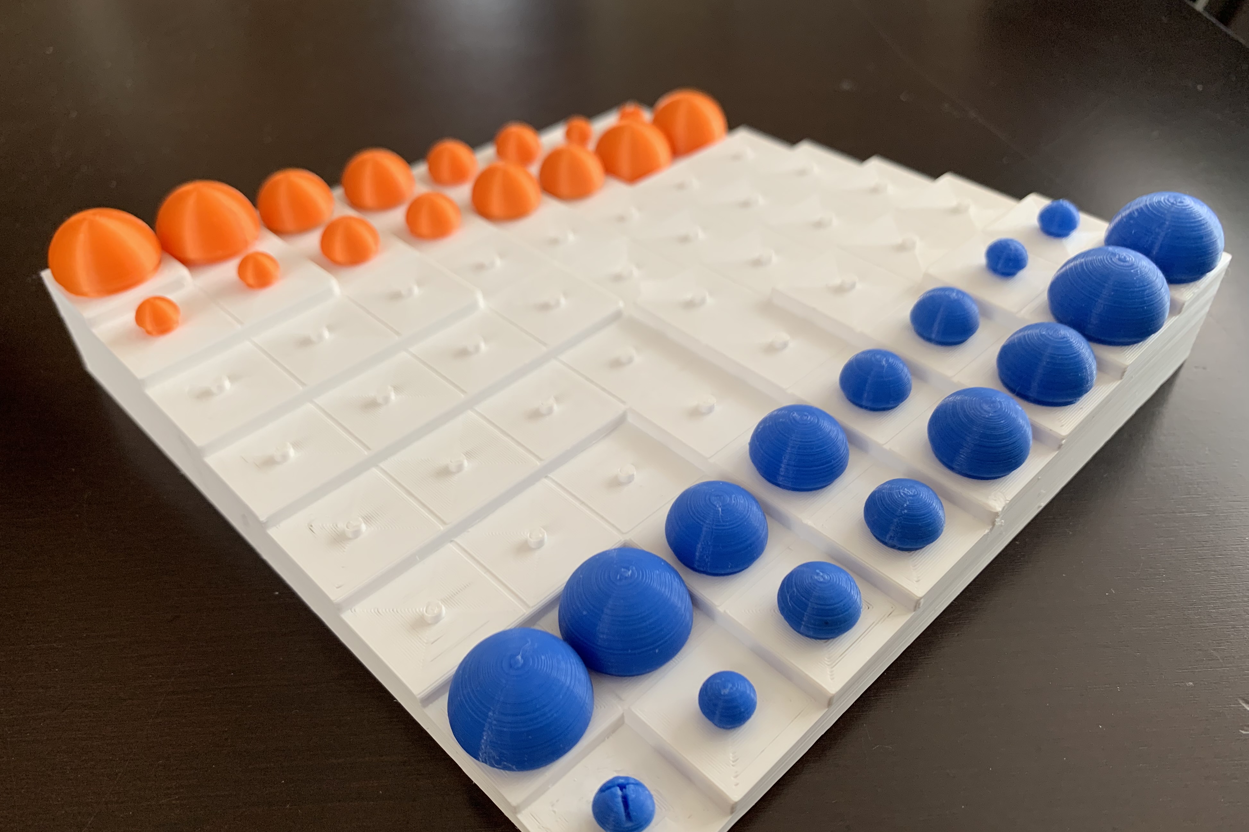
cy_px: 444
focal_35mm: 28
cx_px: 621
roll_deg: +1.8
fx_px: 971
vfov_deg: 46.4
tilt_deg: -42.9
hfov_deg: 65.5
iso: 100
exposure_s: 1/78
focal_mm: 4.25
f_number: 1.8
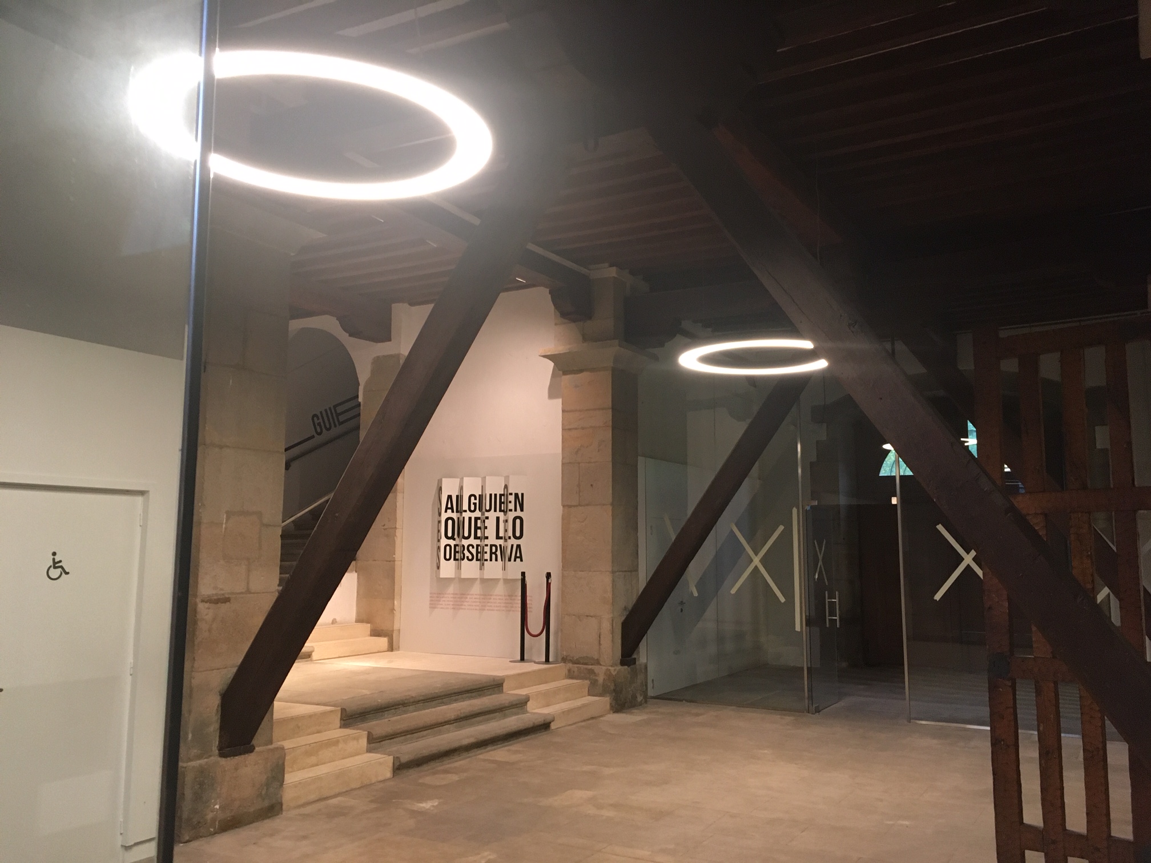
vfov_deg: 48.2
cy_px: 432
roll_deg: -1.4
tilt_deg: +9.1
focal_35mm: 29
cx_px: 576
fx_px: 964
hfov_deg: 61.7
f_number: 2.2
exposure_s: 1/20
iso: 200
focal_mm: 4.15
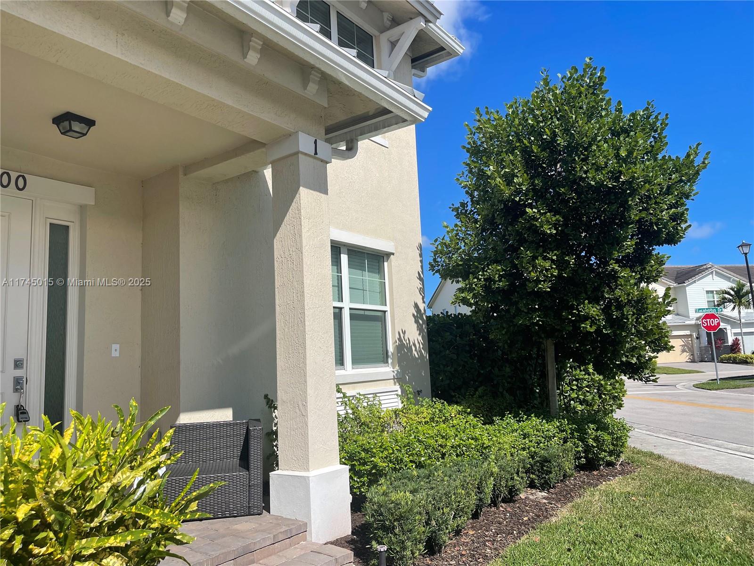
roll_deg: +3.0
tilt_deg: +8.8
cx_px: 377
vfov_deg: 54.9
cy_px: 283
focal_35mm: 25
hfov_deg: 69.4
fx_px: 545
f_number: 1.6
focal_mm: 5.1
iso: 32
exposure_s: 1/4049
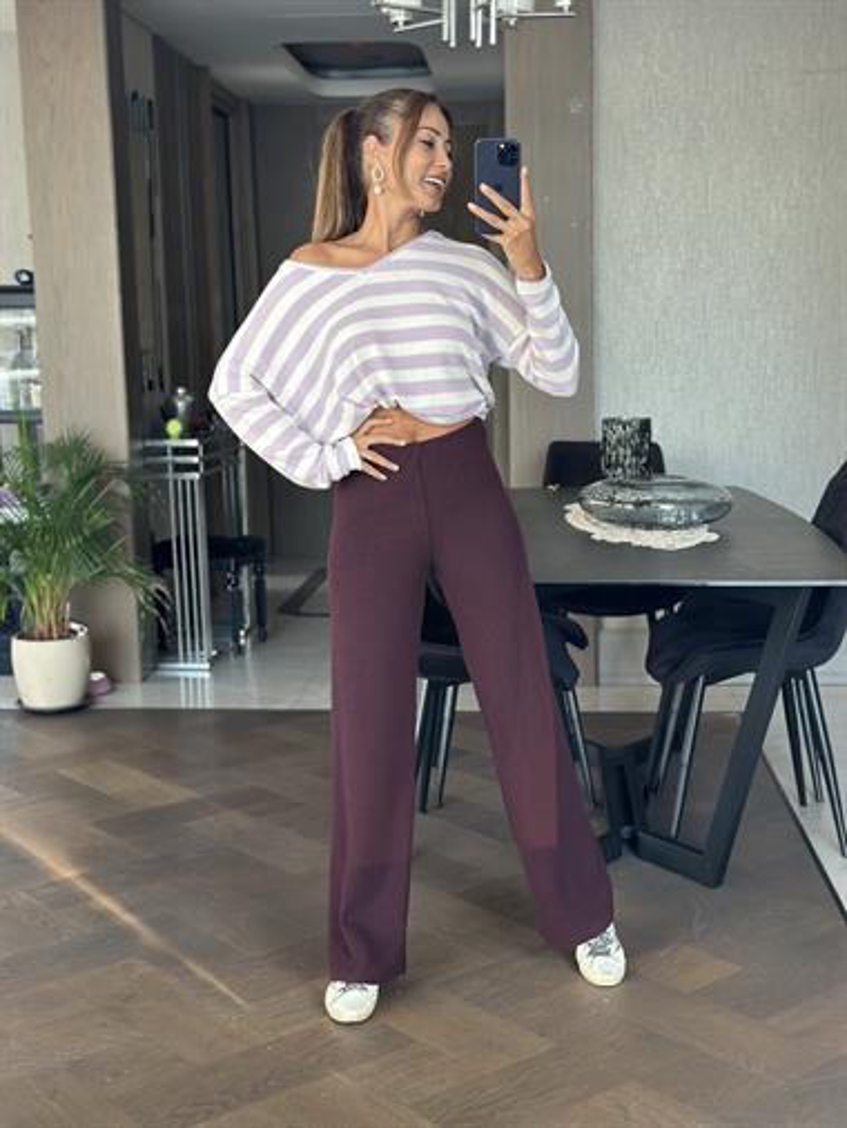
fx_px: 1565
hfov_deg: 30.3
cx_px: 424
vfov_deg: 39.6
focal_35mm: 48
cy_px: 564
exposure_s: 1/60
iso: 200
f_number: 1.78
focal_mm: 6.86
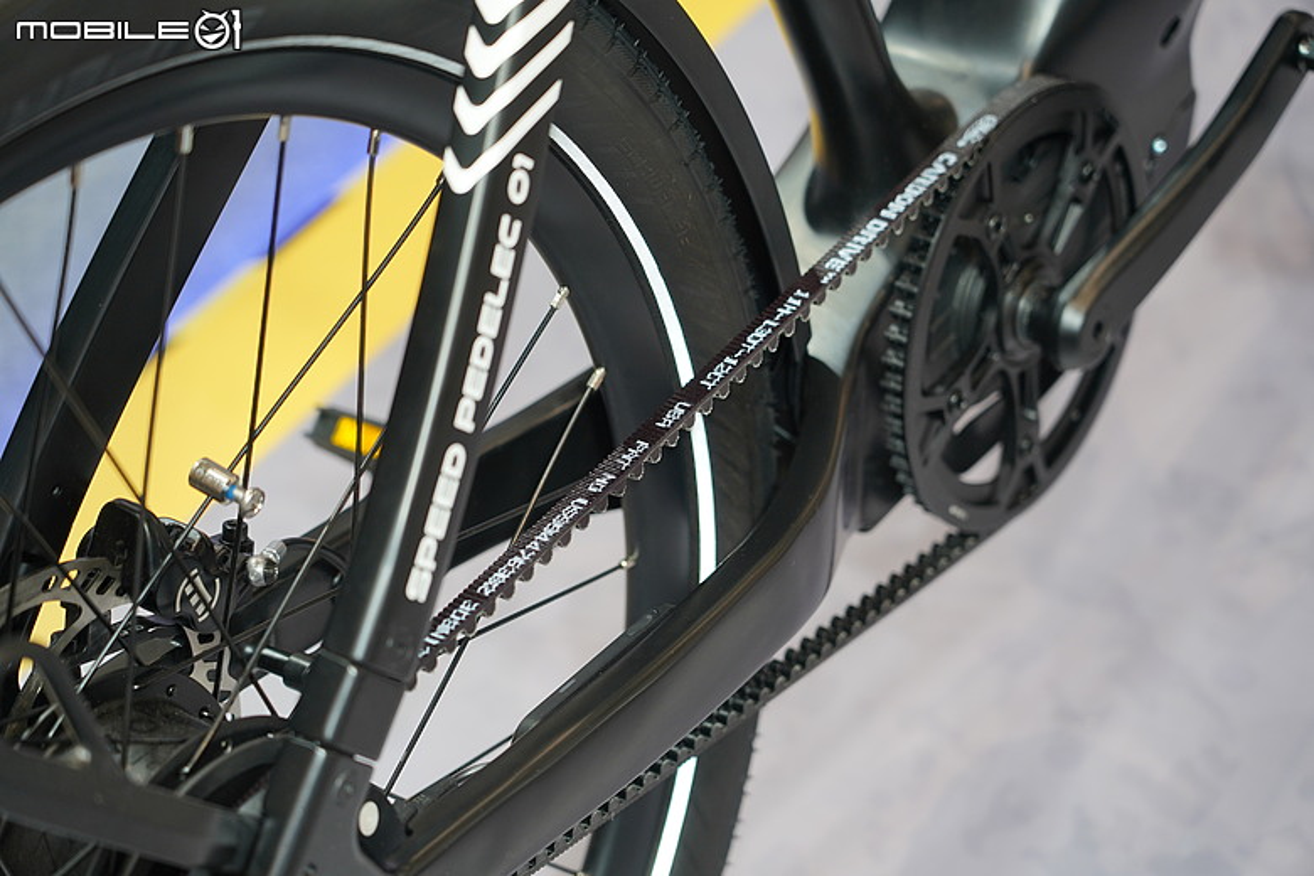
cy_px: 438
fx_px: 3212
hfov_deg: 23.1
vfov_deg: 15.5
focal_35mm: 88
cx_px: 657
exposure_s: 1/100
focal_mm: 88
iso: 800
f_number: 4
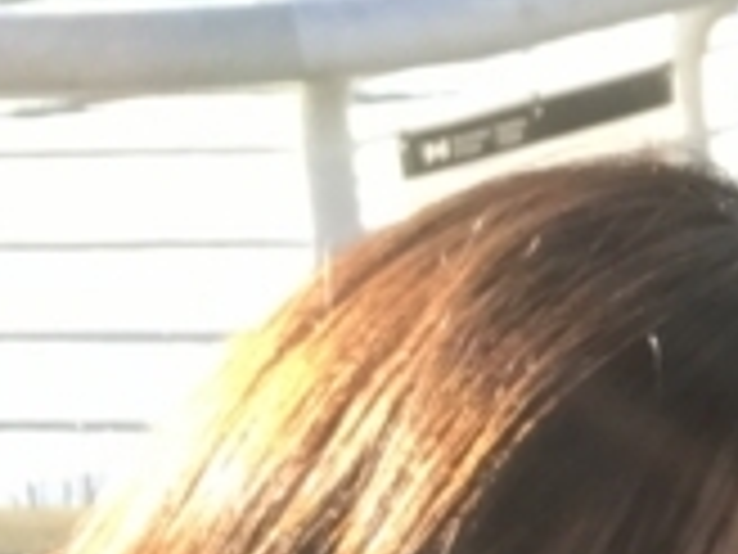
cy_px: 462
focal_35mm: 200
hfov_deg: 9.0
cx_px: 1701
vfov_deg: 7.4
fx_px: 4264
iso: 25
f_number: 2.2
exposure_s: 1/284
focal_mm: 2.87
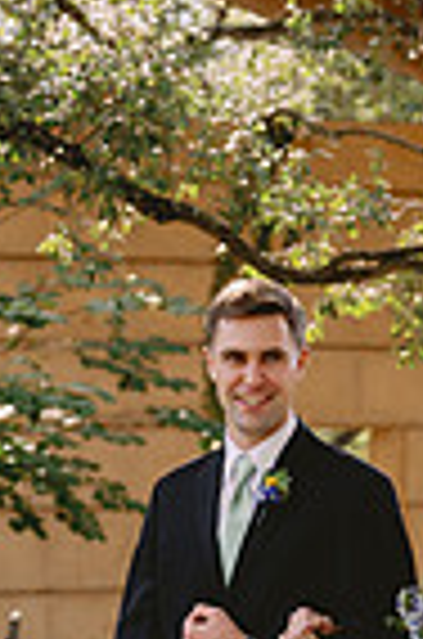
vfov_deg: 10.1
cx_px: 313
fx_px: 3595
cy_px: 662
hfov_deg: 6.7
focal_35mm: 203
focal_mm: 64
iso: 80
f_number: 2.8
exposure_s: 1/320
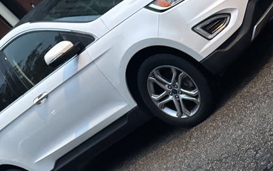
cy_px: 297
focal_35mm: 79
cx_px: 272
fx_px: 588
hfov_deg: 24.9
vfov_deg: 14.7
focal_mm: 5.96
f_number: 1.6
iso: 500
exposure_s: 1/55
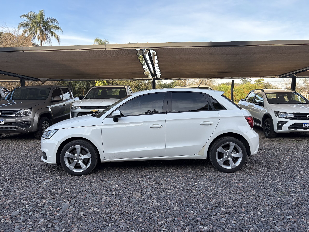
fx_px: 232
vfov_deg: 53.1
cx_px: 154
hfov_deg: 67.3
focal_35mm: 26
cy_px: 116
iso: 64
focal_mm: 5.96
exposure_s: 1/933
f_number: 1.6
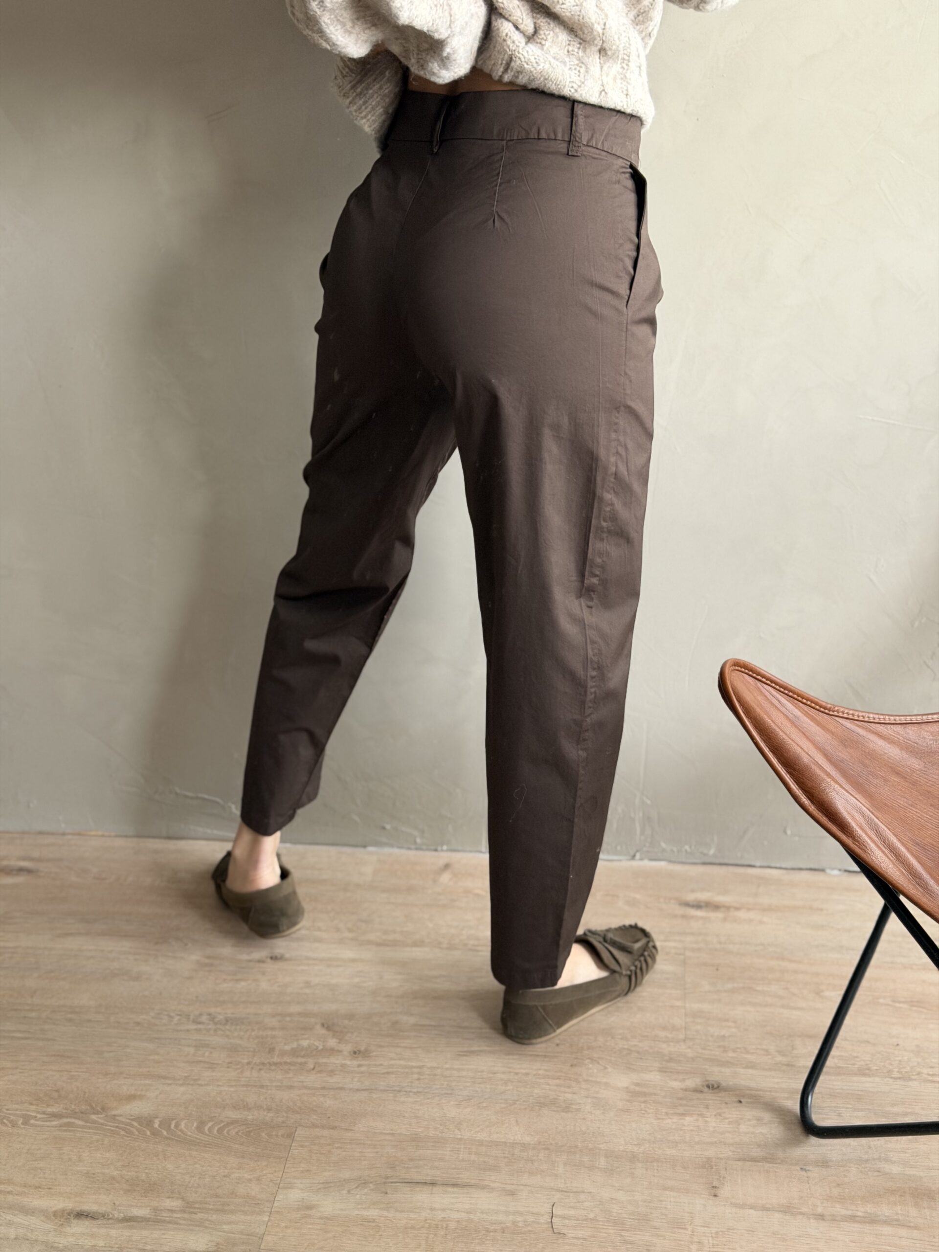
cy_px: 626
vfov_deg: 39.7
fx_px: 1736
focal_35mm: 48
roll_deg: +2.2
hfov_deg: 30.3
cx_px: 470
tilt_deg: -33.1
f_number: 1.78
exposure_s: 1/60
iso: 250
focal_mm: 6.76
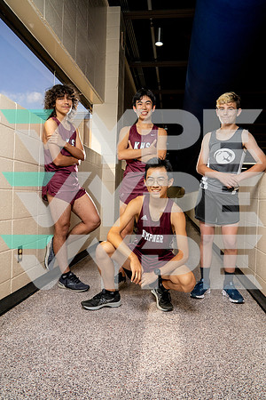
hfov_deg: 47.9
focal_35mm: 27
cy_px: 200
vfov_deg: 67.4
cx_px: 133
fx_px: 299
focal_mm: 27
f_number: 6.3
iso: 400
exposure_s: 1/250
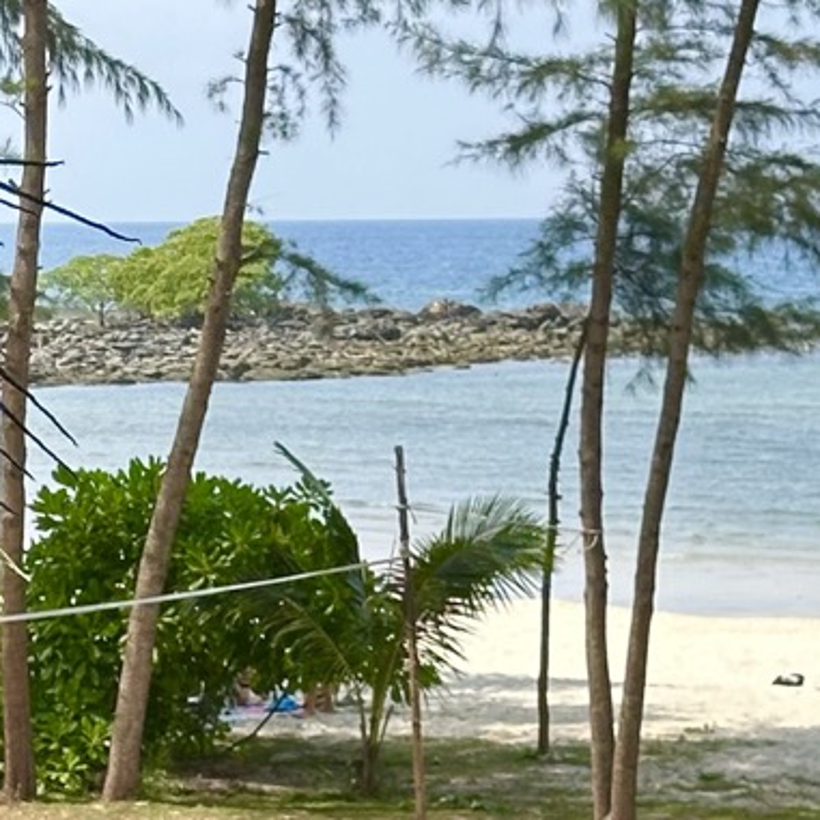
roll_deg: -0.6
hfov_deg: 9.8
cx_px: 56
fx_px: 4770
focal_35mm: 178
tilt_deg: +0.2
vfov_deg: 9.8
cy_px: 204
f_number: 1.78
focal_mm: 6.86
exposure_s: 1/1953
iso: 64
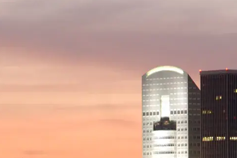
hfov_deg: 4.3
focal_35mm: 477
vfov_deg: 2.9
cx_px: 387
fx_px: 3143
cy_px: 110
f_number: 8
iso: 100
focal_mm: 80
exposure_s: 3
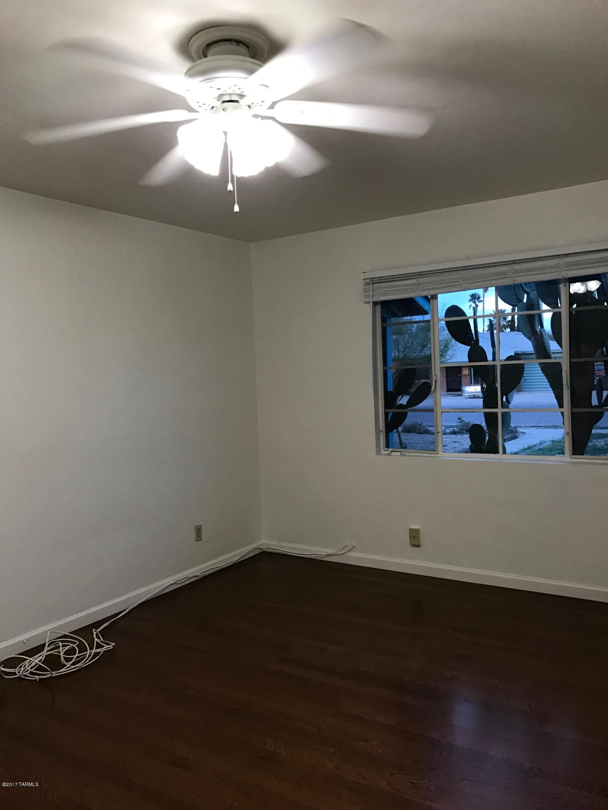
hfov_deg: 49.7
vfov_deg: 63.4
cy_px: 405
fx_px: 656
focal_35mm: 28
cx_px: 304
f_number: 1.8
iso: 32
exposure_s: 1/30
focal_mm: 3.99
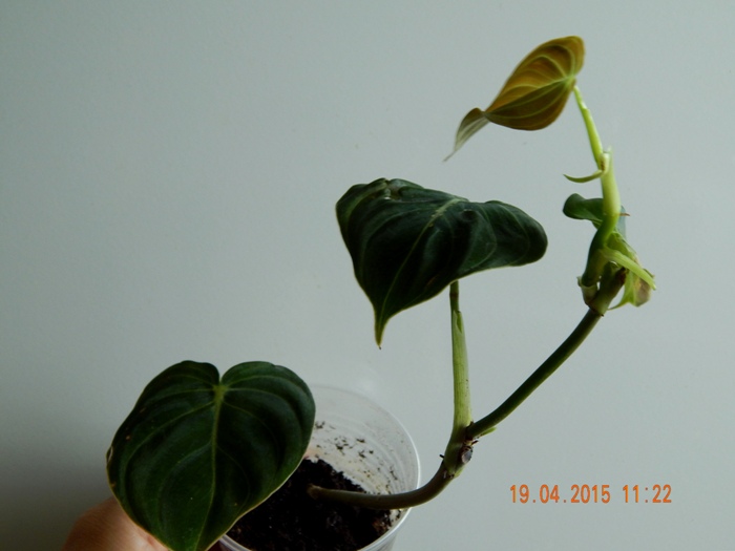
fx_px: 1040
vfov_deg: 29.7
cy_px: 276
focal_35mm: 49
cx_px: 368
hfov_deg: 38.9
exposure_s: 1/30
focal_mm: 8.6
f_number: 3.7
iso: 160
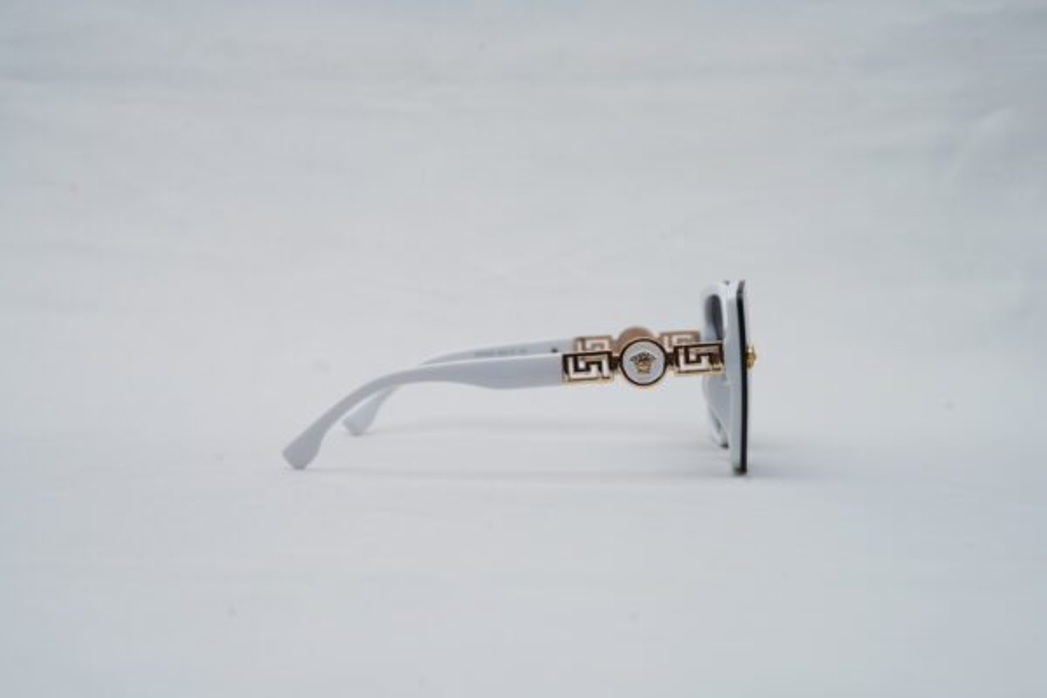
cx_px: 524
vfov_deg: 27.0
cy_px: 349
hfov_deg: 39.6
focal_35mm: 50
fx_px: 1454
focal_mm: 50
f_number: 9
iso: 100
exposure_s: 1/160
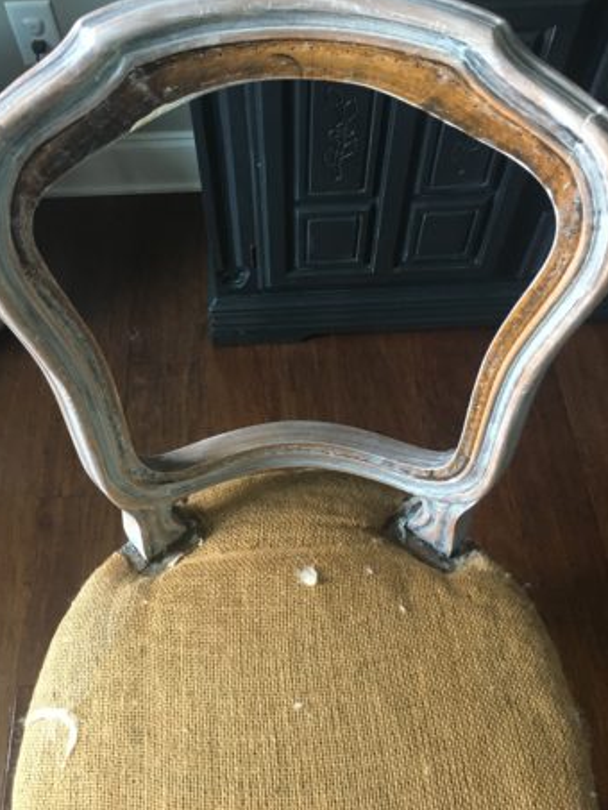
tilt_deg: -57.7
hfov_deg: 44.2
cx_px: 285
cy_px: 372
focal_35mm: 32
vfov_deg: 56.7
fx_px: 749
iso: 200
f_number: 2.2
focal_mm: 4.15
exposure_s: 1/30
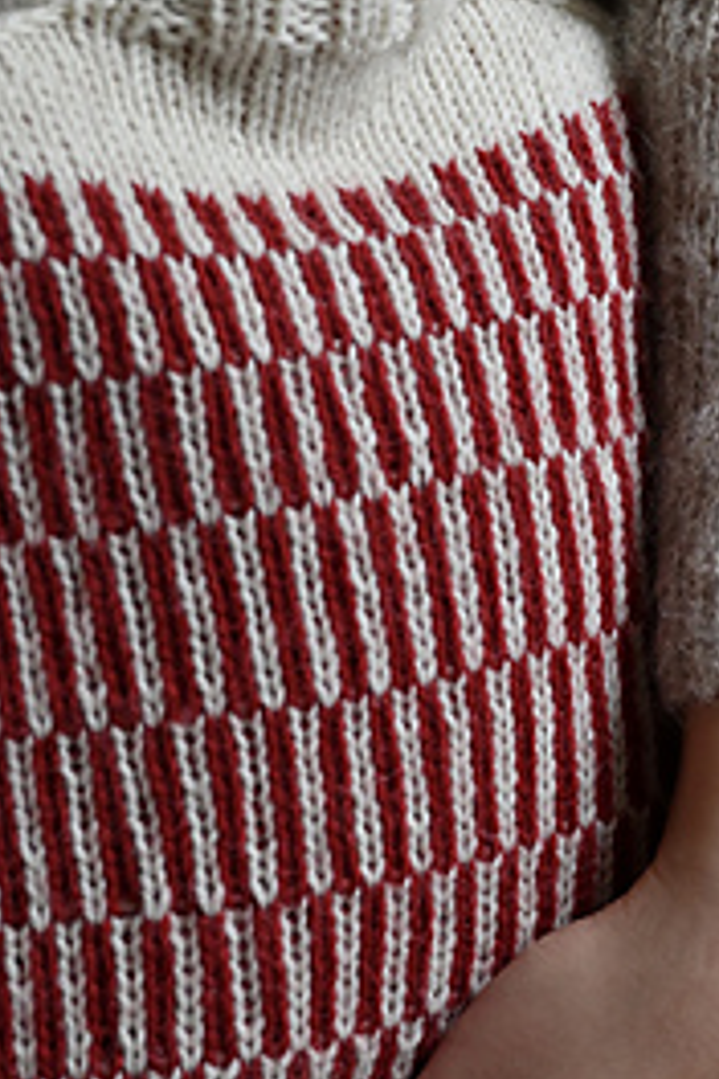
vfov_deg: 16.9
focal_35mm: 121
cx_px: 453
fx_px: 3625
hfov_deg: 11.3
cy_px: 576
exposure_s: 1/60
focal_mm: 50
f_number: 4
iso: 1250
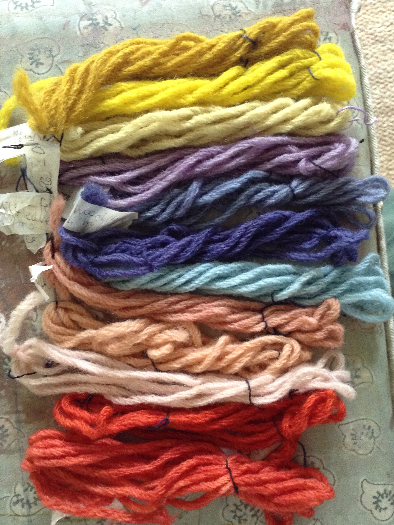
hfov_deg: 41.8
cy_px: 266
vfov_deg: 54.0
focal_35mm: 34
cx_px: 202
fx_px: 516
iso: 200
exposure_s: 1/24
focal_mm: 3.3
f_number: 2.4
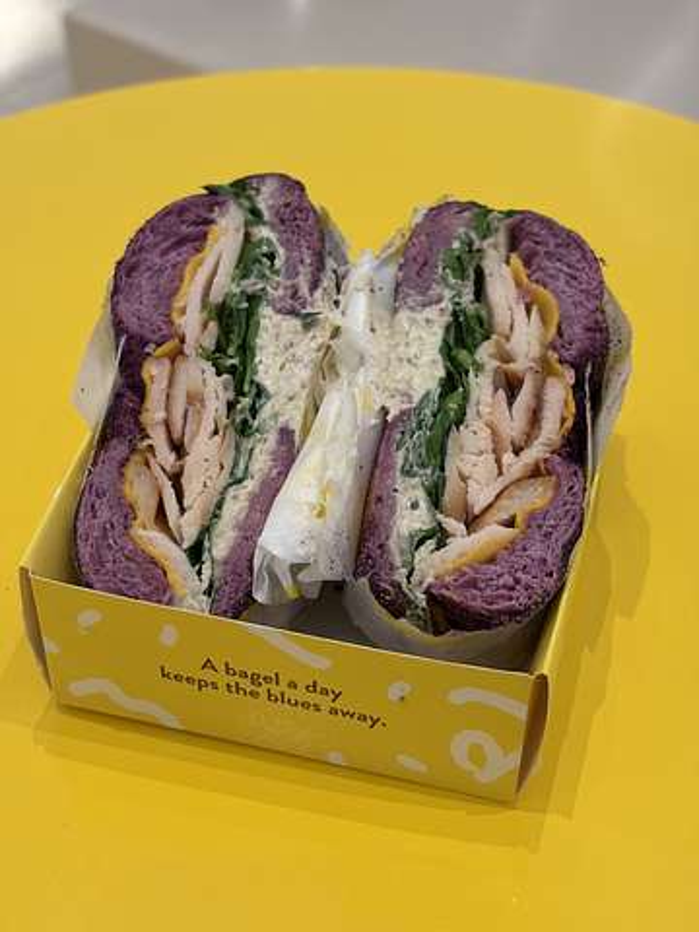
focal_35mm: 52
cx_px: 350
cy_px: 466
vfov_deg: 36.8
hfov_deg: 28.0
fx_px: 1400
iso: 32
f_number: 1.6
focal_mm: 5.96
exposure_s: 1/50
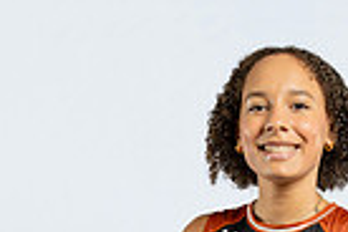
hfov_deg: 17.8
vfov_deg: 10.5
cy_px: 545
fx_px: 1102
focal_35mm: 114
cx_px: 270
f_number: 6.3
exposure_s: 1/320
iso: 500
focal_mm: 35
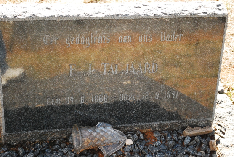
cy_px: 78
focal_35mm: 75
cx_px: 117
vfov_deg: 18.2
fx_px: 488
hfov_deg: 27.0
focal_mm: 50
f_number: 5.6
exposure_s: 1/1000
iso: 1600
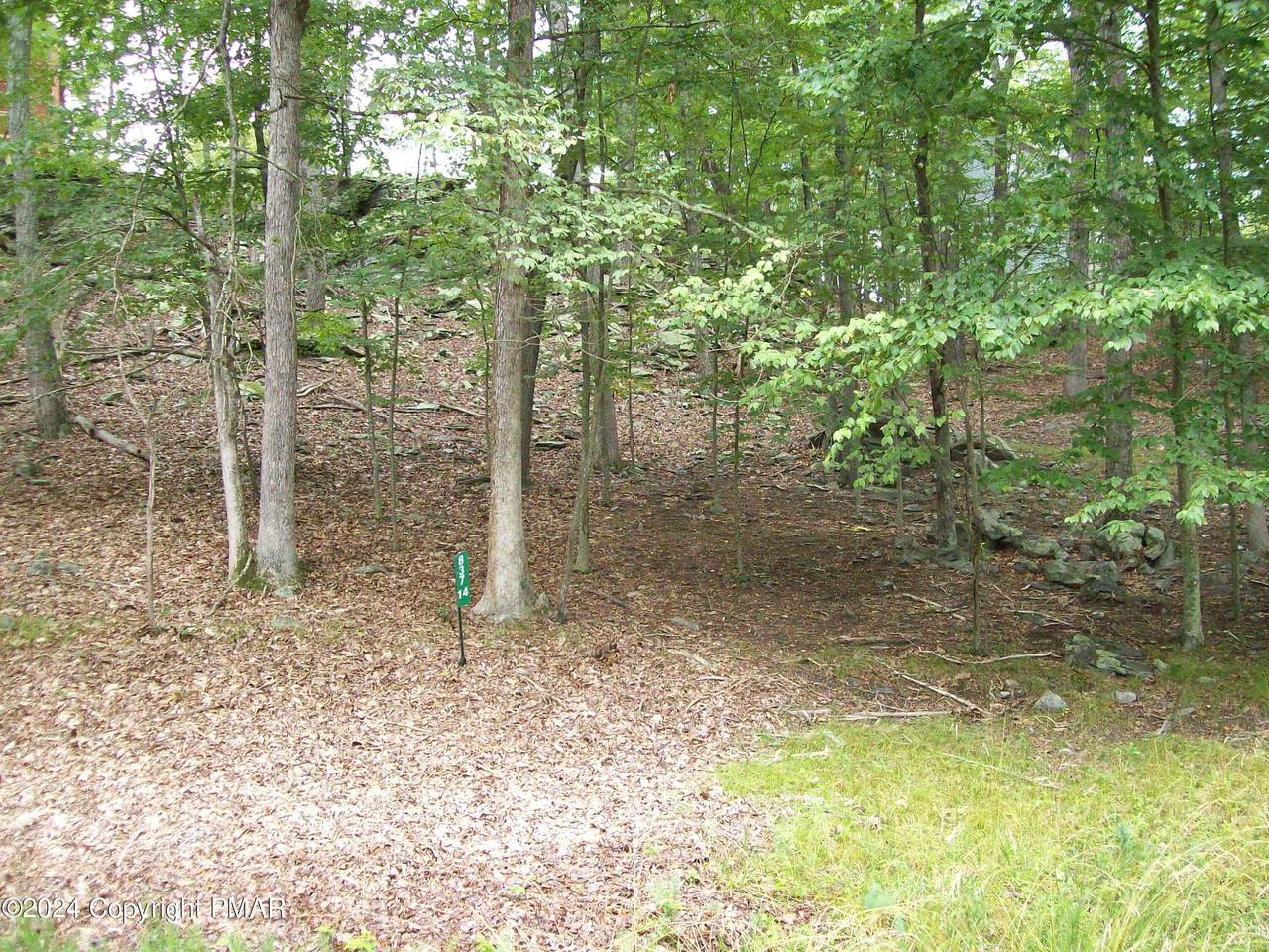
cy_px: 476
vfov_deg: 39.7
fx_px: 1320
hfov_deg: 51.4
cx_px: 634
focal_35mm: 36
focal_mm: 6
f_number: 2.7
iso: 200
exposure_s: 1/126
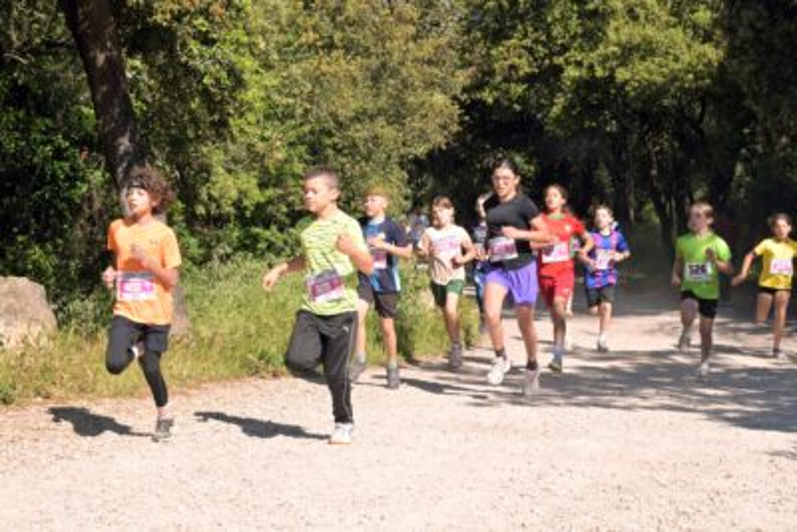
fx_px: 1550
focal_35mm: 70
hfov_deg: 28.8
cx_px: 398
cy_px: 266
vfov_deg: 19.5
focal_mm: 70
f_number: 16
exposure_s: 1/400
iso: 800
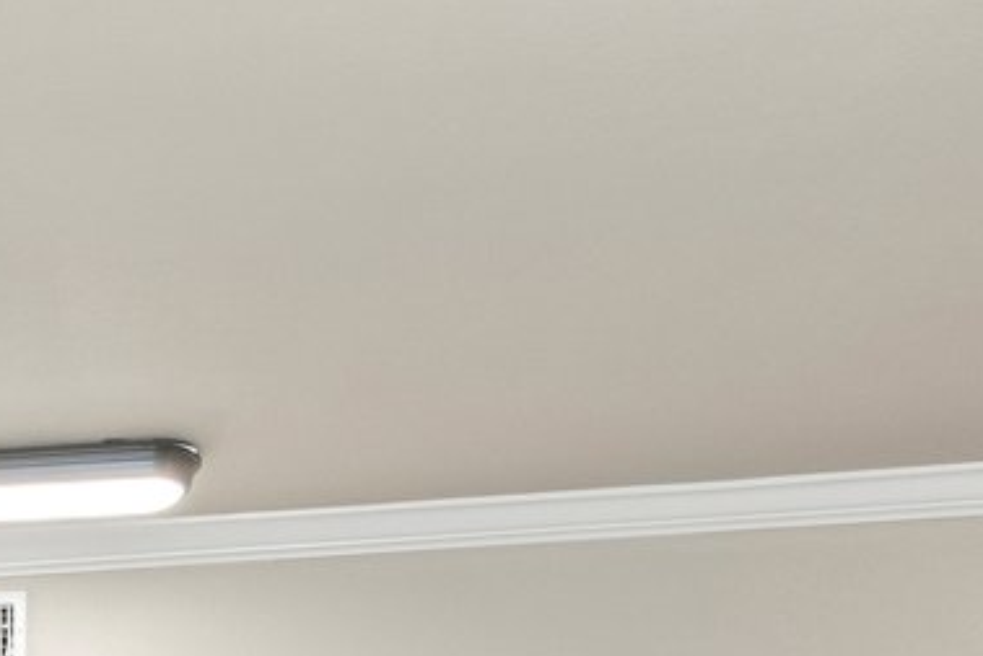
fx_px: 2212
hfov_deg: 20.6
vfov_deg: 14.7
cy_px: 1181
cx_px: -573
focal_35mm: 81
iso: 800
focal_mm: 10
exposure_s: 1/4
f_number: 8
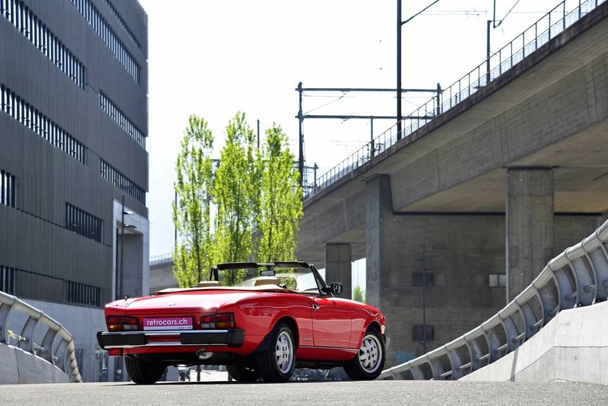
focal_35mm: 120
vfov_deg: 11.4
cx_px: 304
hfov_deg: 17.1
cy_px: 203
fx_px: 2027
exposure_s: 1/200
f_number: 8
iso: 200
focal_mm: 120
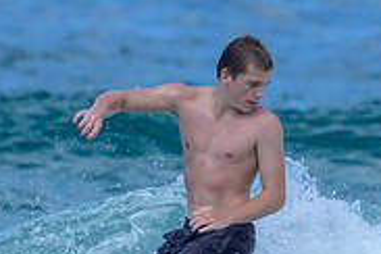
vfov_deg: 0.4
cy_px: 371
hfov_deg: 0.6
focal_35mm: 3458
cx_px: 122
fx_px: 36594
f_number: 11
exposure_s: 1/2000
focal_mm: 800
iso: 1000
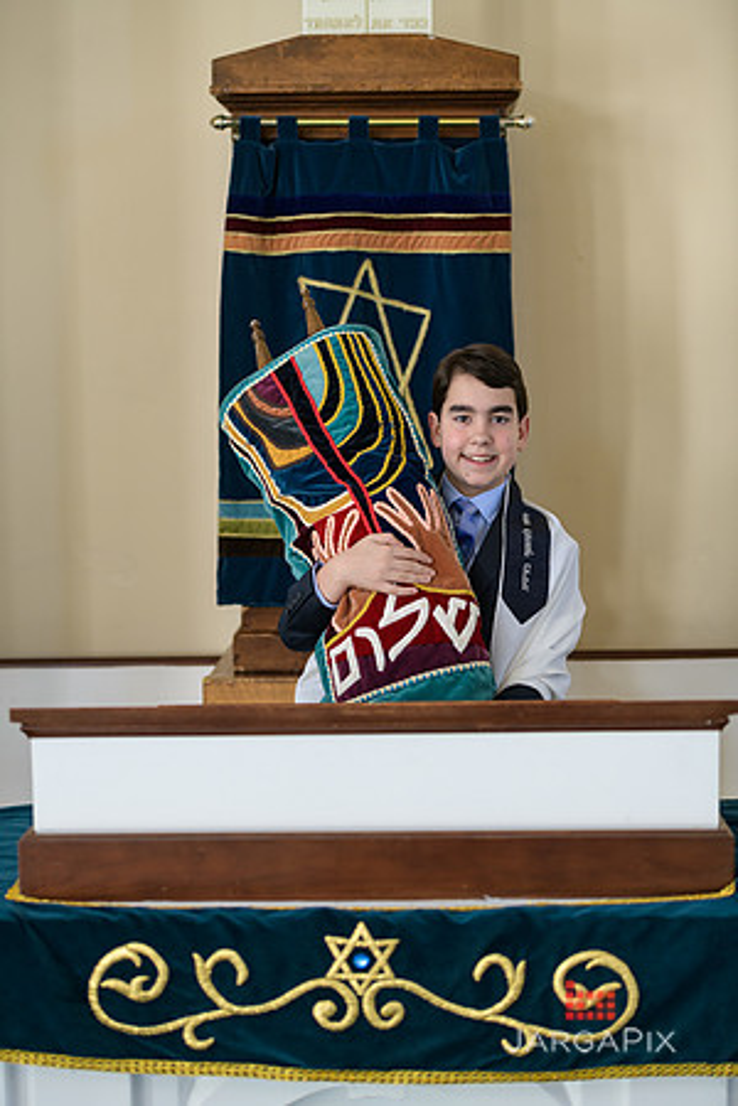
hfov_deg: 19.5
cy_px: 553
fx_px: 2152
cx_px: 369
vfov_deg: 28.8
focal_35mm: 70
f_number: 3.2
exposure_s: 1/125
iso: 400
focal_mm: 70
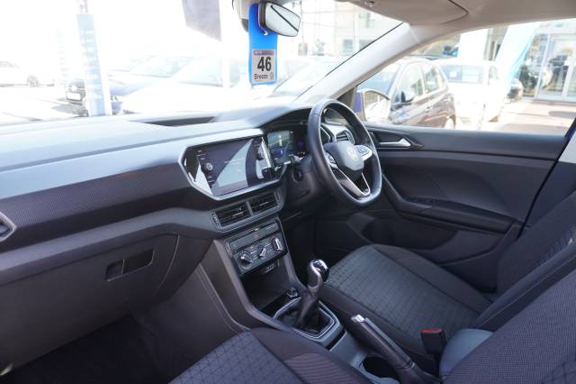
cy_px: 192
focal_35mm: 24
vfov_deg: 53.1
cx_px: 288
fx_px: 384
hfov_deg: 73.8
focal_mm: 16
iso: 400
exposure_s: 1/60
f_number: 4
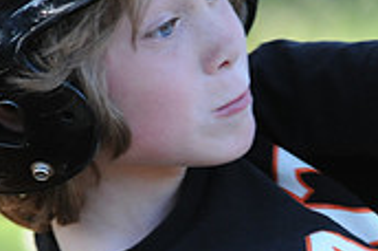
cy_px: 391
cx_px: 426
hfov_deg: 1.4
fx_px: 15878
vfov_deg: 0.9
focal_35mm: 1515
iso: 800
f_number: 4
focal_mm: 300
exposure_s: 1/500
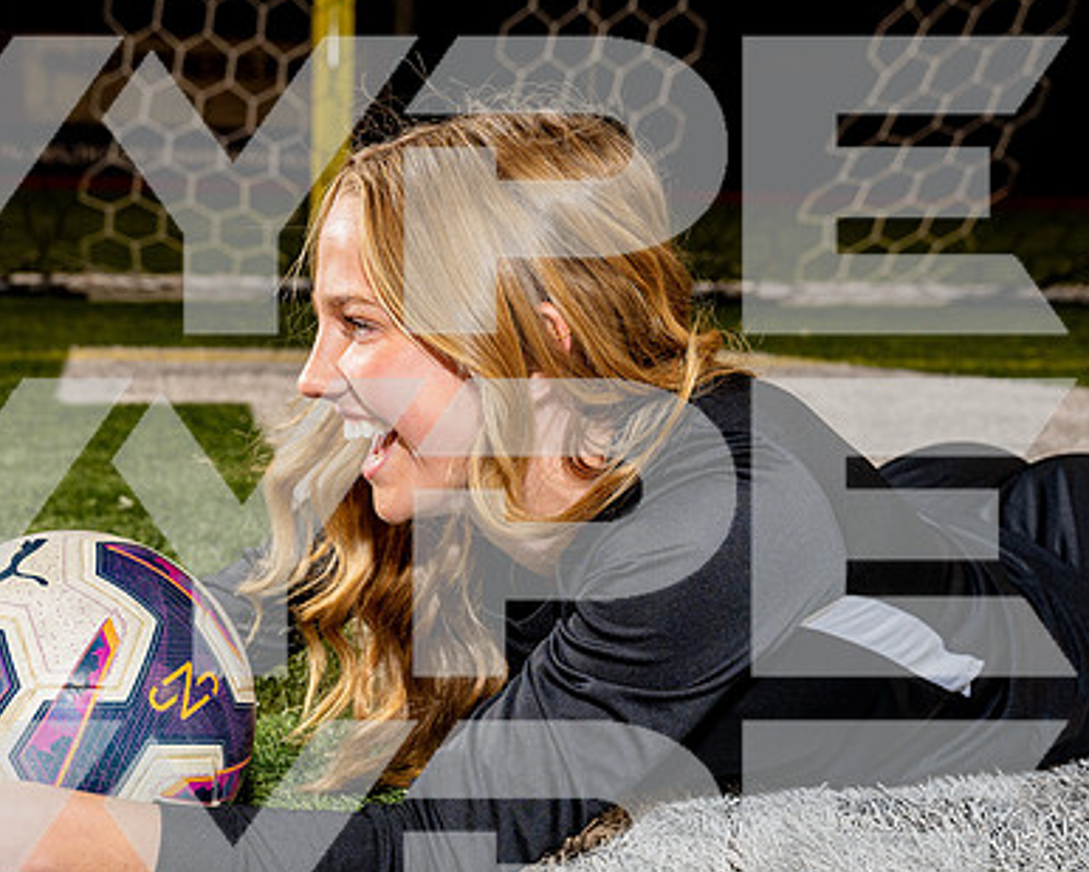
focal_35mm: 62
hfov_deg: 30.2
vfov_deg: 24.6
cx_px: 358
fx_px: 1999
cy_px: 529
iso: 800
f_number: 5.6
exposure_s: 1/250
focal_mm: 44
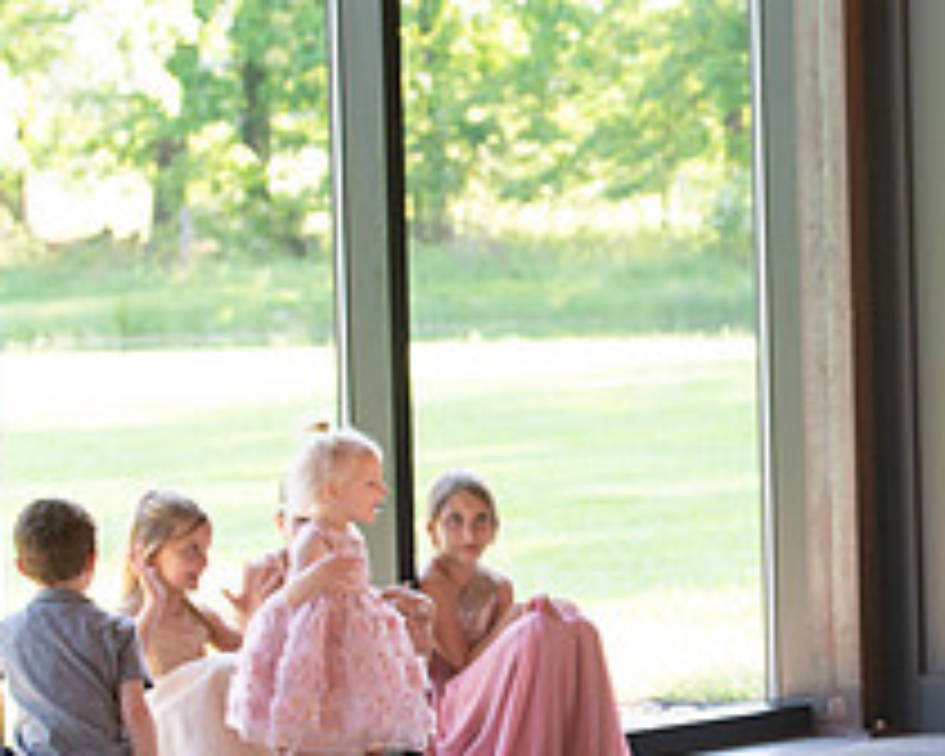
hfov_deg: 9.5
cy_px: 512
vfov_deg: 7.7
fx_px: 5650
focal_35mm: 202
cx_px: 873
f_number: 5
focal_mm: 70
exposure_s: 1/200
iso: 1000
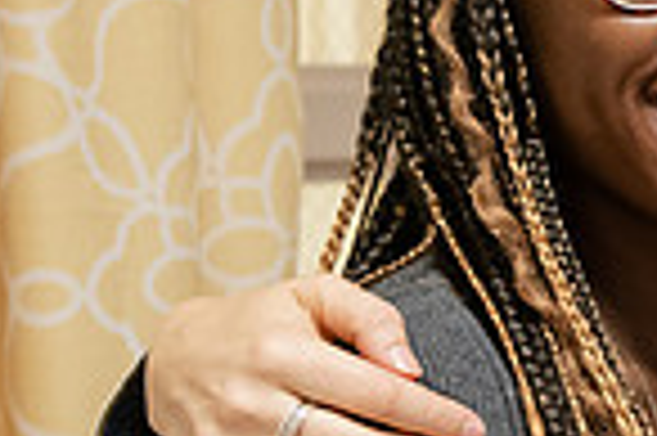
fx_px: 2898
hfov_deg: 12.5
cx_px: 882
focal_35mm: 159
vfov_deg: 8.6
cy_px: 231
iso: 2500
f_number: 3.5
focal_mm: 40
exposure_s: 1/200
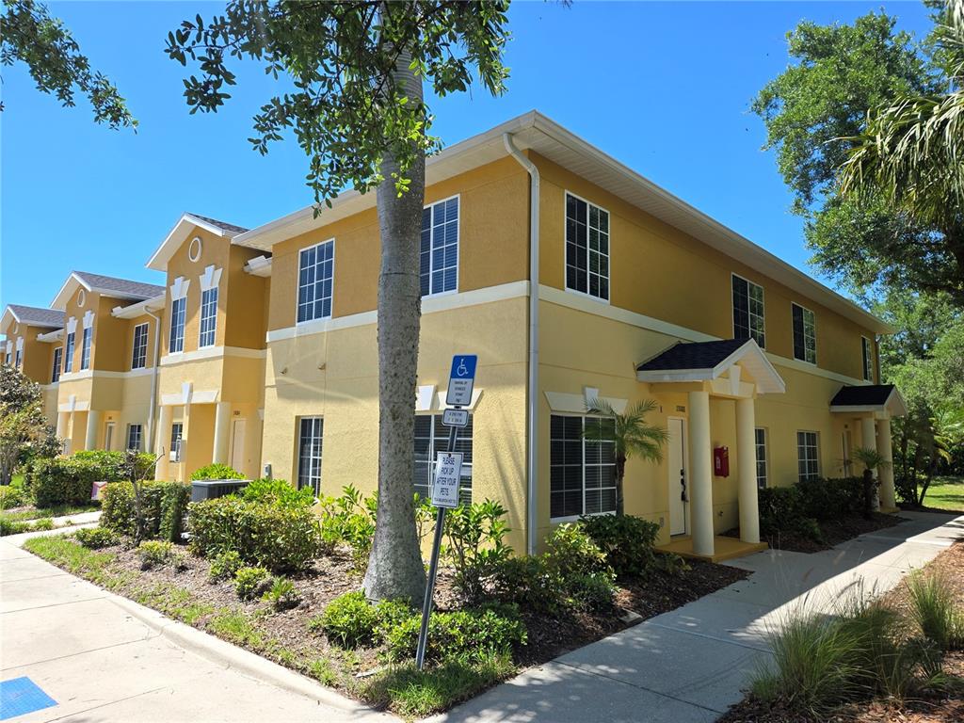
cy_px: 362
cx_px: 482
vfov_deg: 58.9
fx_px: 641
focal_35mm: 23
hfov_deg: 73.9
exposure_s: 1/854
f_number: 1.8
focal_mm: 5.4
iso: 25
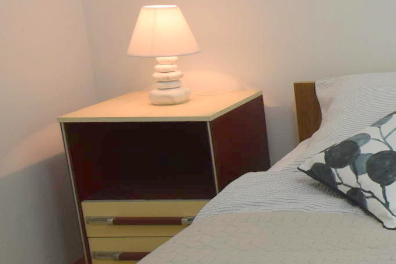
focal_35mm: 53
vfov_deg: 25.2
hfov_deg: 29.3
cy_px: 64
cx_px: 531
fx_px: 583
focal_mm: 10
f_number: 4.5
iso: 400
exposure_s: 1/80
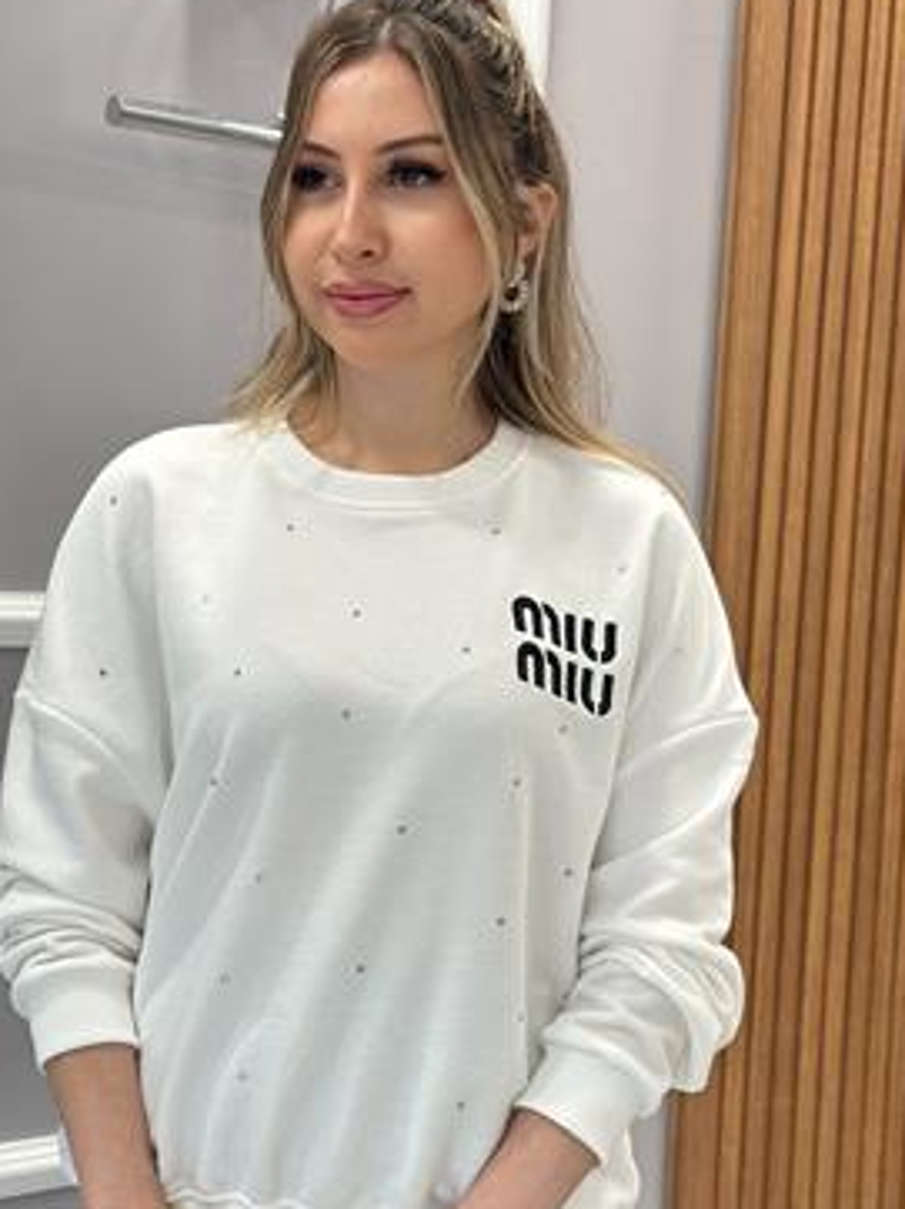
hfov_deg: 21.2
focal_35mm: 69
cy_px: 768
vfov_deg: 28.1
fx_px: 2408
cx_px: 324
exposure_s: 1/100
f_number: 1.78
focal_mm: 6.86
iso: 160
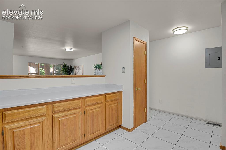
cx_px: 113
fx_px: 107
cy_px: 75
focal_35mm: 17
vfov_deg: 70.4
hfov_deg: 93.3
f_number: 6.3
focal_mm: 17
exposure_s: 1
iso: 250
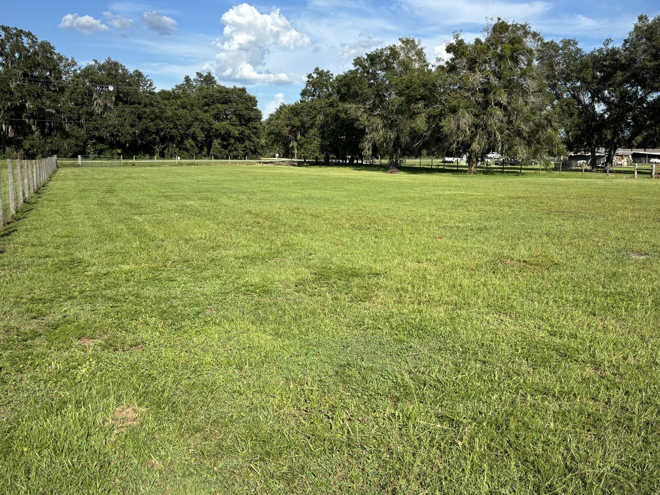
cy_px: 206
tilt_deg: -5.4
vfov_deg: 44.0
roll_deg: -0.6
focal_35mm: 32
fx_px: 610
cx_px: 373
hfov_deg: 56.6
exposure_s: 1/2778
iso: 50
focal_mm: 5.96
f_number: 1.6
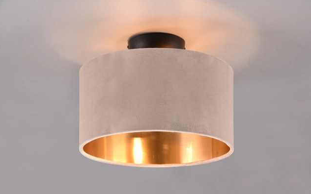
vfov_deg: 12.7
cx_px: 156
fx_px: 873
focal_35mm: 103
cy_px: 103
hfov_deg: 20.2
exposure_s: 1/8
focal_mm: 100
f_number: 11
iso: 100
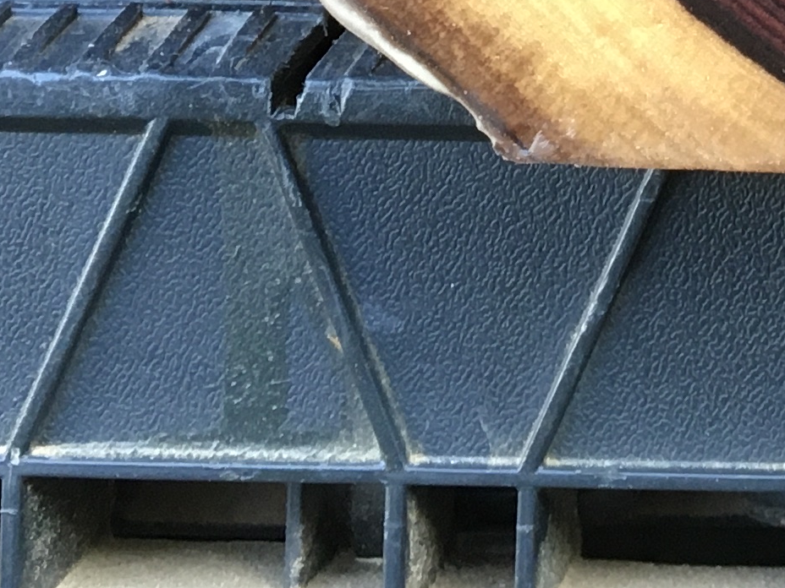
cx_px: 1229
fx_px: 2857
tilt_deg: -10.9
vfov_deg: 10.7
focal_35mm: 126
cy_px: -591
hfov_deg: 14.4
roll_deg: -2.6
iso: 50
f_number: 2.2
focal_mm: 4.15
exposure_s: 1/33
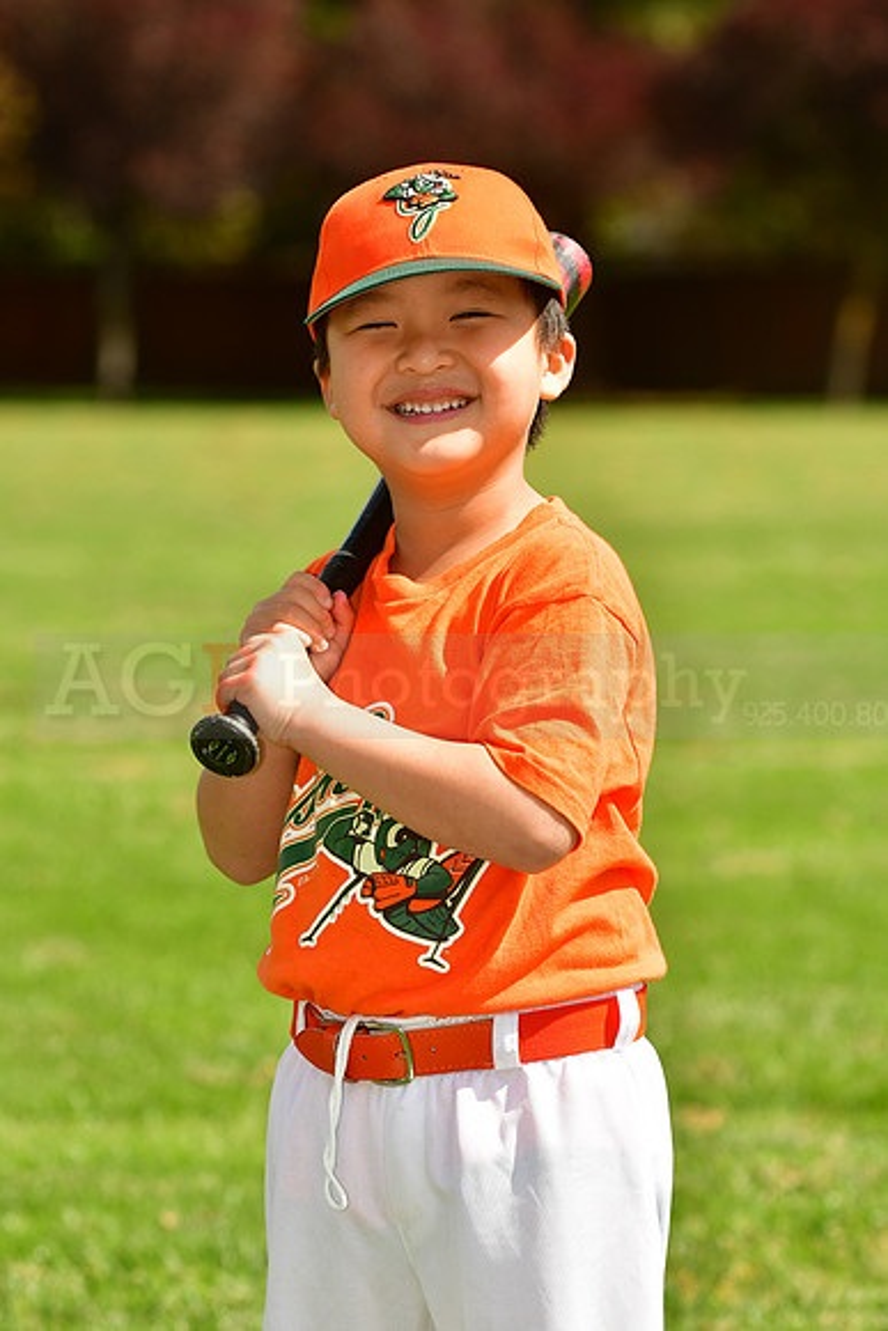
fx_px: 7487
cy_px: 666
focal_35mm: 202
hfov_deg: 6.8
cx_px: 444
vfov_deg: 10.2
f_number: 5
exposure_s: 1/1000
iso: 200
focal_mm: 135
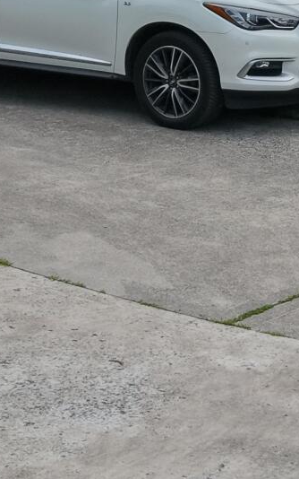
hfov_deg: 8.8
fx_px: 1863
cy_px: 99
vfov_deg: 14.5
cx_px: 542
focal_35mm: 143
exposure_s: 1/350
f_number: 1.8
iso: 400
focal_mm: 8.67
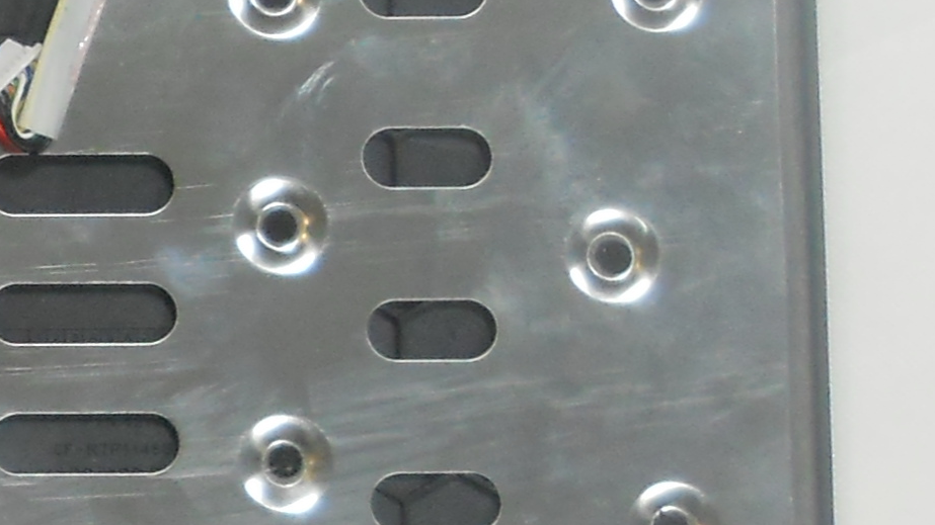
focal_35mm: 158
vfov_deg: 7.7
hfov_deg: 12.7
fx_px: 3917
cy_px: 390
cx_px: -607
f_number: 3.1
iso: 320
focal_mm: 6.72
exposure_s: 1/30
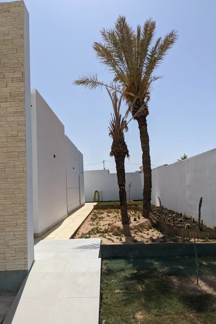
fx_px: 261
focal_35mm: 29
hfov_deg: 44.8
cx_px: 94
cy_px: 157
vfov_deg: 63.6
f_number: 1.73
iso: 65
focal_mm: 4.38
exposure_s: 1/5848
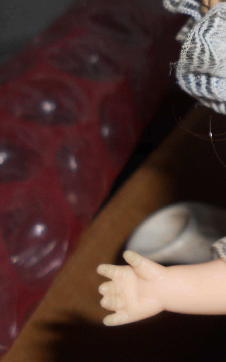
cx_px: 289
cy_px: 145
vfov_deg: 26.8
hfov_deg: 16.1
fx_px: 759
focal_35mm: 77
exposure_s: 1/25
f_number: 8.8
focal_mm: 5.8
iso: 80
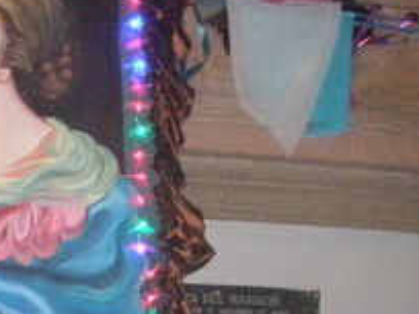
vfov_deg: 12.0
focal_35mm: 119
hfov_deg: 16.4
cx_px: 72
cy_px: 449
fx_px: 1440
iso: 800
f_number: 3.5
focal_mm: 6.7
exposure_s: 1/30
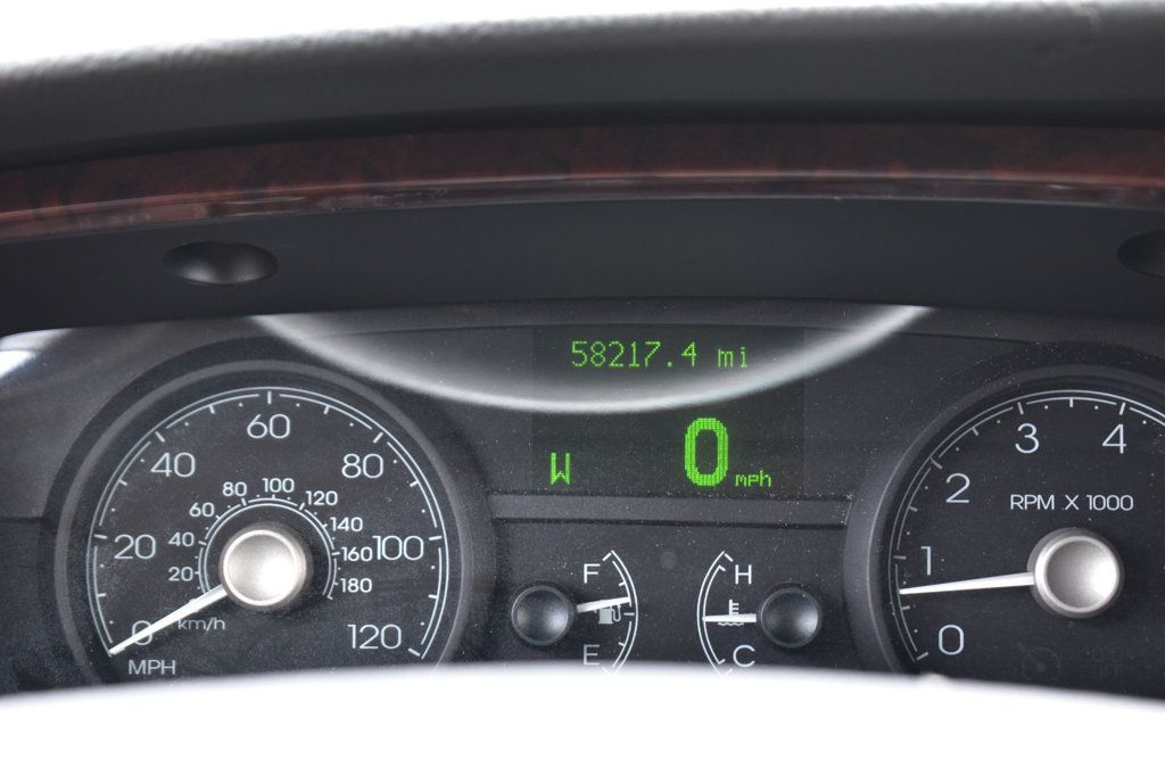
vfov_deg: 16.5
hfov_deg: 24.6
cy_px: 388
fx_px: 2669
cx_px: 582
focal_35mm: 82
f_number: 6.3
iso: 400
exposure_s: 1/20
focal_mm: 55
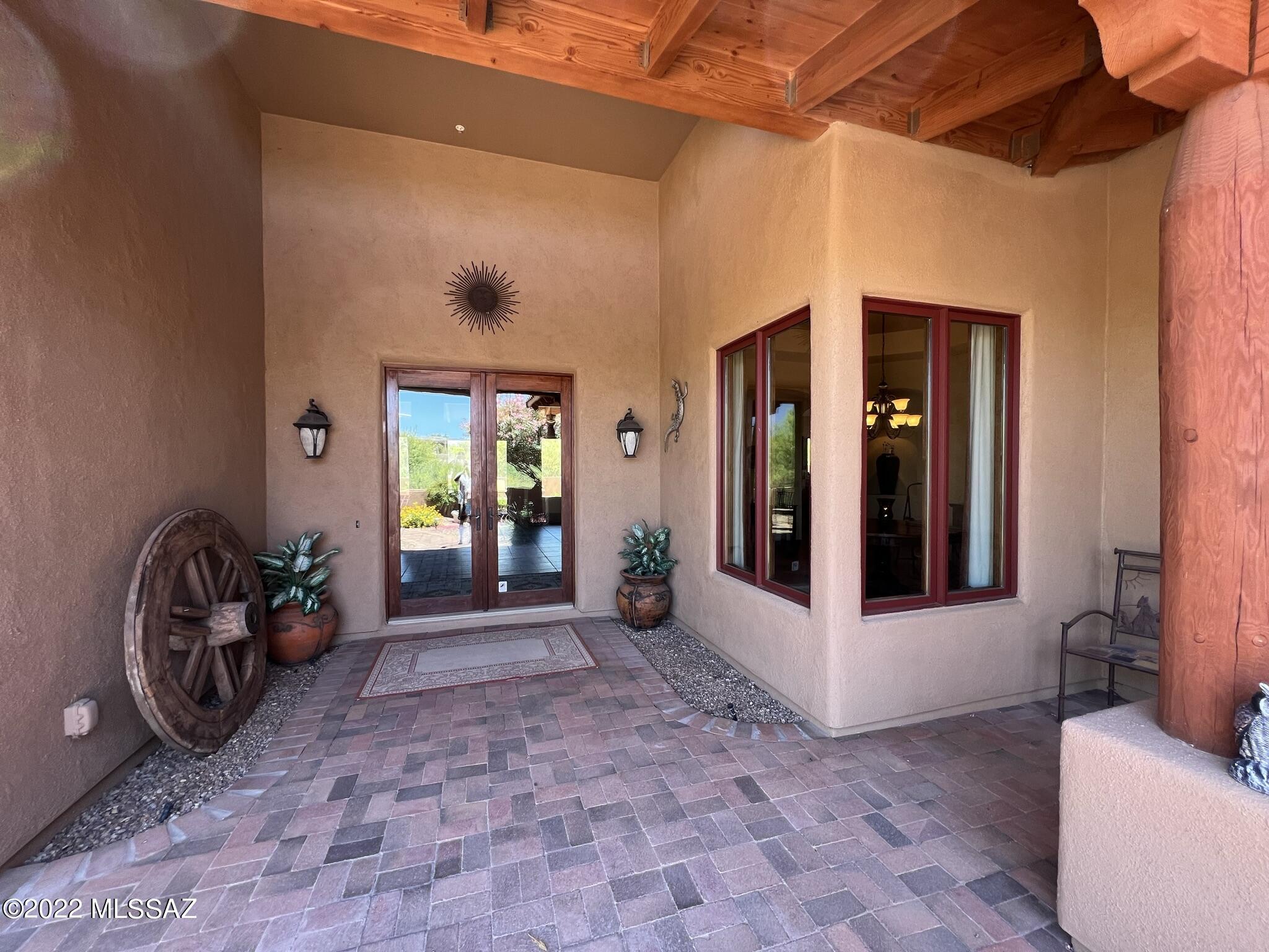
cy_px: 476
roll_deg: +0.4
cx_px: 634
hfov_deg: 106.2
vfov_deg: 89.9
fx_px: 477
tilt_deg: -1.4
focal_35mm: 13
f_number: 1.8
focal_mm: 1.57
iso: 50
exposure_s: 1/99
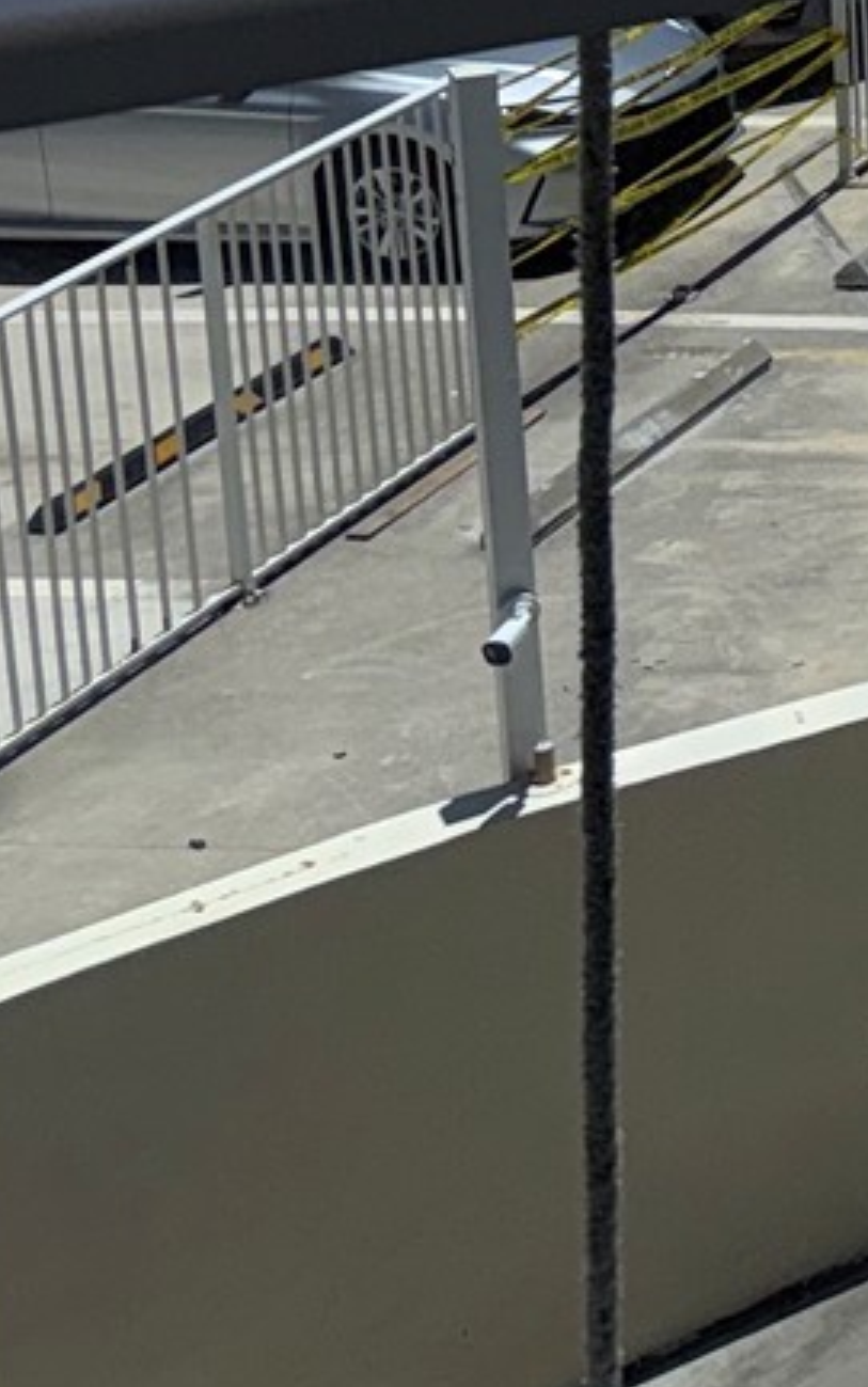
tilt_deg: -9.0
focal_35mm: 94
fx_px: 3554
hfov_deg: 11.0
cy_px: -474
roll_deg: -0.2
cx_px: 2268
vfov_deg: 20.0
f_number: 1.78
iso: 50
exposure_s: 1/7752
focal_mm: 6.76
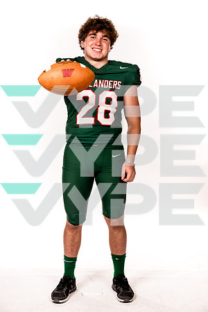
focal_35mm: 56
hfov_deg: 24.2
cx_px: 104
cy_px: 156
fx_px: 485
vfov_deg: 35.6
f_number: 8
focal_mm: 56
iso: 800
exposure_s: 1/400
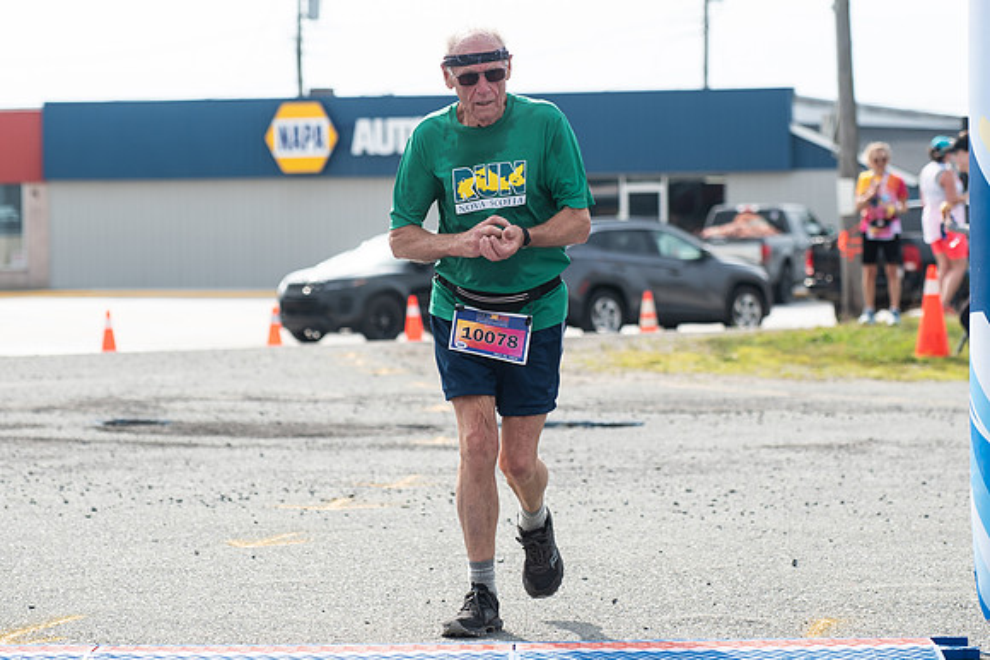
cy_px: 189
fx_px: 4136
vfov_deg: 9.1
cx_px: 495
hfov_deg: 13.7
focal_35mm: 150
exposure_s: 1/1600
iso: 250
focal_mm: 100
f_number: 4.5
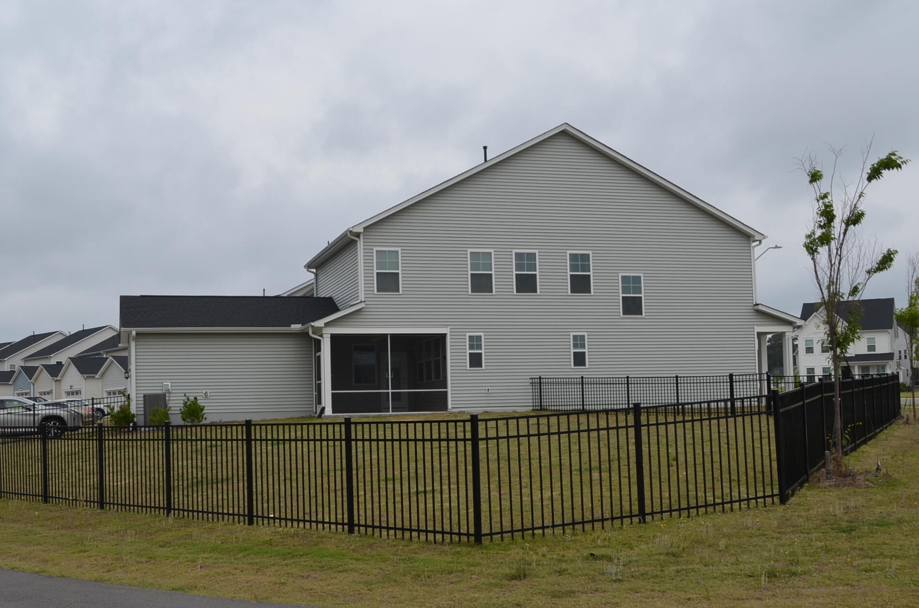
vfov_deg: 31.0
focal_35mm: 43
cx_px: 415
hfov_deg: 45.5
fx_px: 1095
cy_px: 334
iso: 180
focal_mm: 22
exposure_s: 1/250
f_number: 8
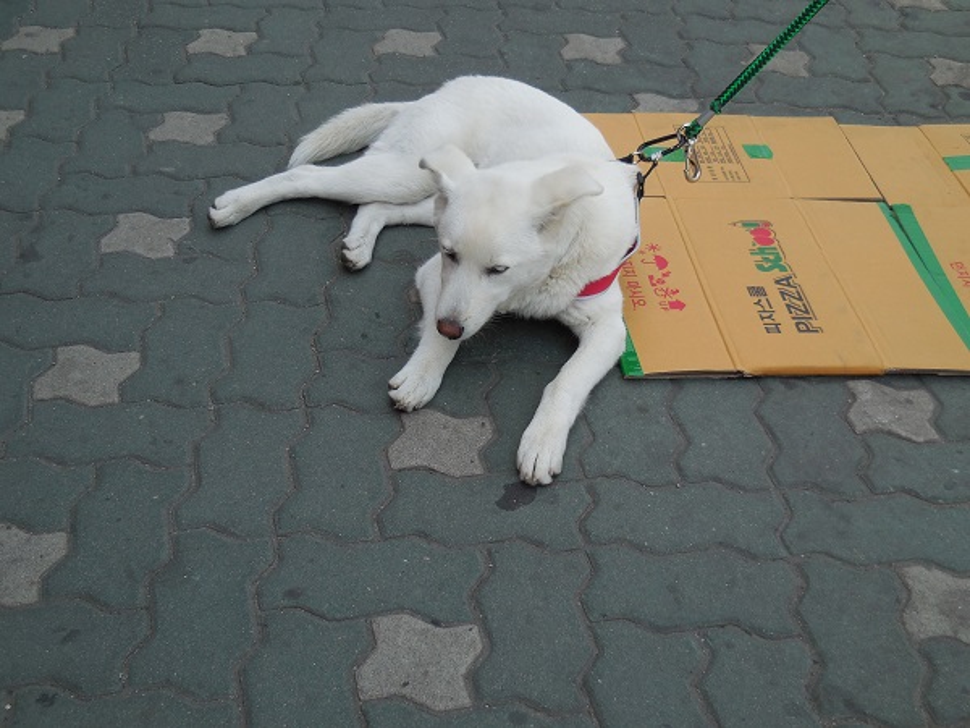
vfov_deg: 28.0
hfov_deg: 36.8
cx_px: 485
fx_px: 1457
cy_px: 364
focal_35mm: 52
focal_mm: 9.4
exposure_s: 1/400
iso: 125
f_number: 4.3
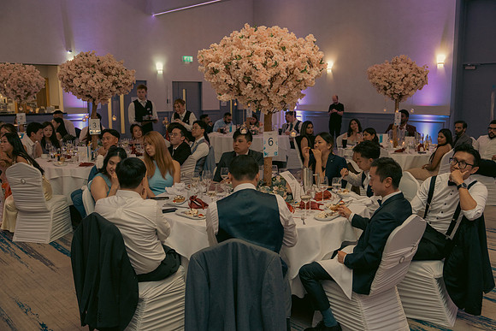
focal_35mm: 35
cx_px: 248
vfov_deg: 37.9
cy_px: 166
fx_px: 482
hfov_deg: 54.4
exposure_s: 1/160
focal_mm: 35
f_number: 3.5
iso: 2500
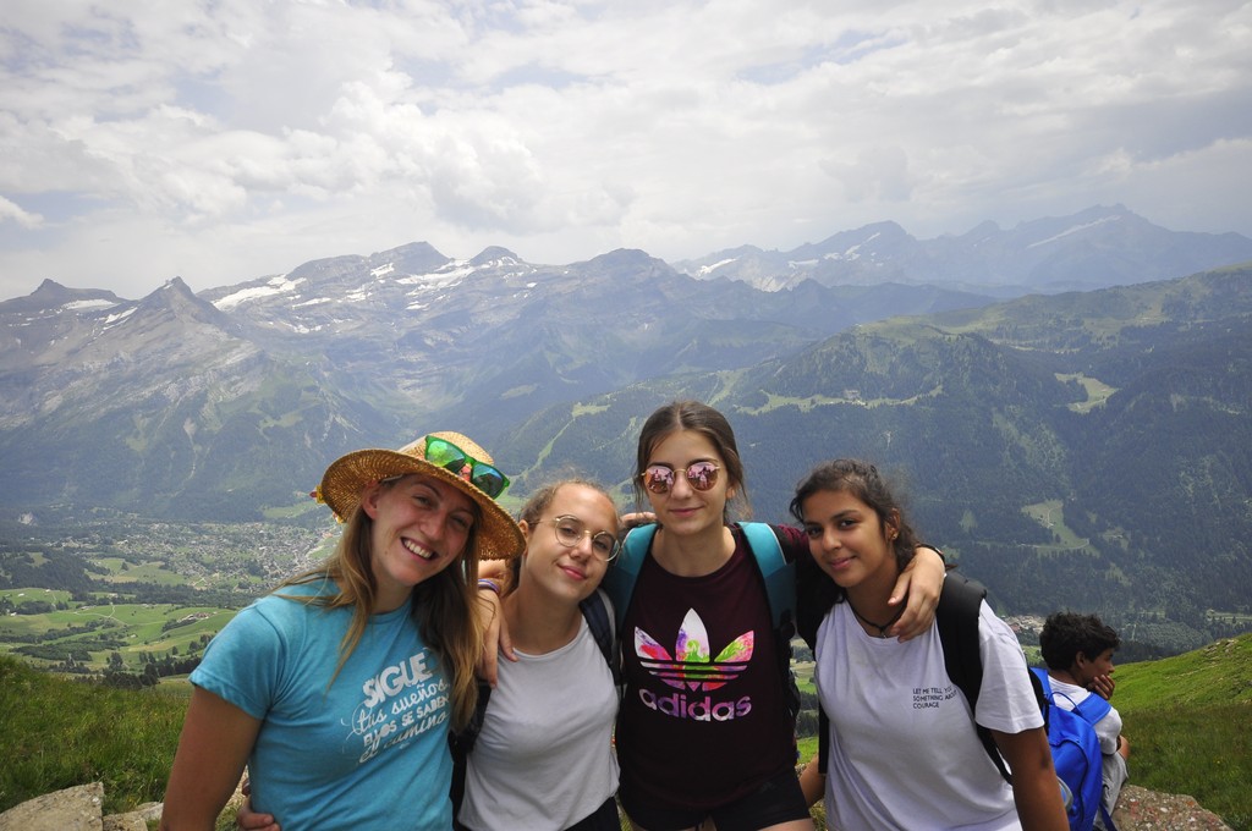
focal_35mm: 22
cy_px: 416
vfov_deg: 56.0
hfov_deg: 77.4
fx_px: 781
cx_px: 626
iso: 400
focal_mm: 15
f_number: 5
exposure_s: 1/2500
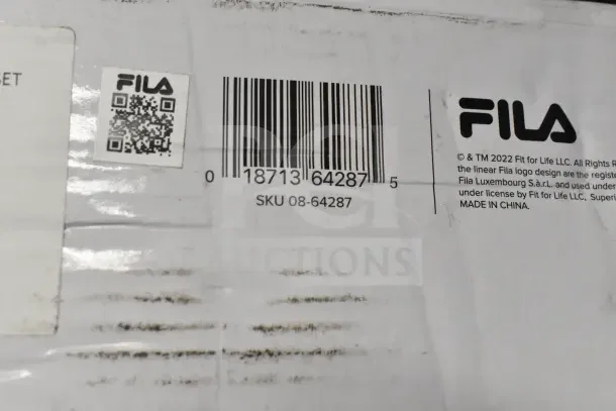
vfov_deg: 29.9
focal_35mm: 45
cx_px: 308
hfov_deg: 43.6
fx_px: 770
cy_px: 206
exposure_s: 1/320
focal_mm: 30
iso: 6400
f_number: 9
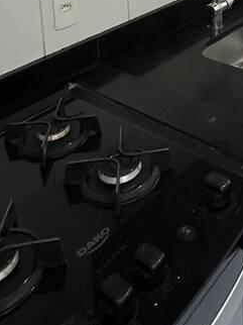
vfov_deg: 32.1
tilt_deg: -6.1
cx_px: 214
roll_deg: +1.5
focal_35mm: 47
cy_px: -84
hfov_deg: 29.7
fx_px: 440
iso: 250
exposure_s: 1/60
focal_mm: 2.22
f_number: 2.2
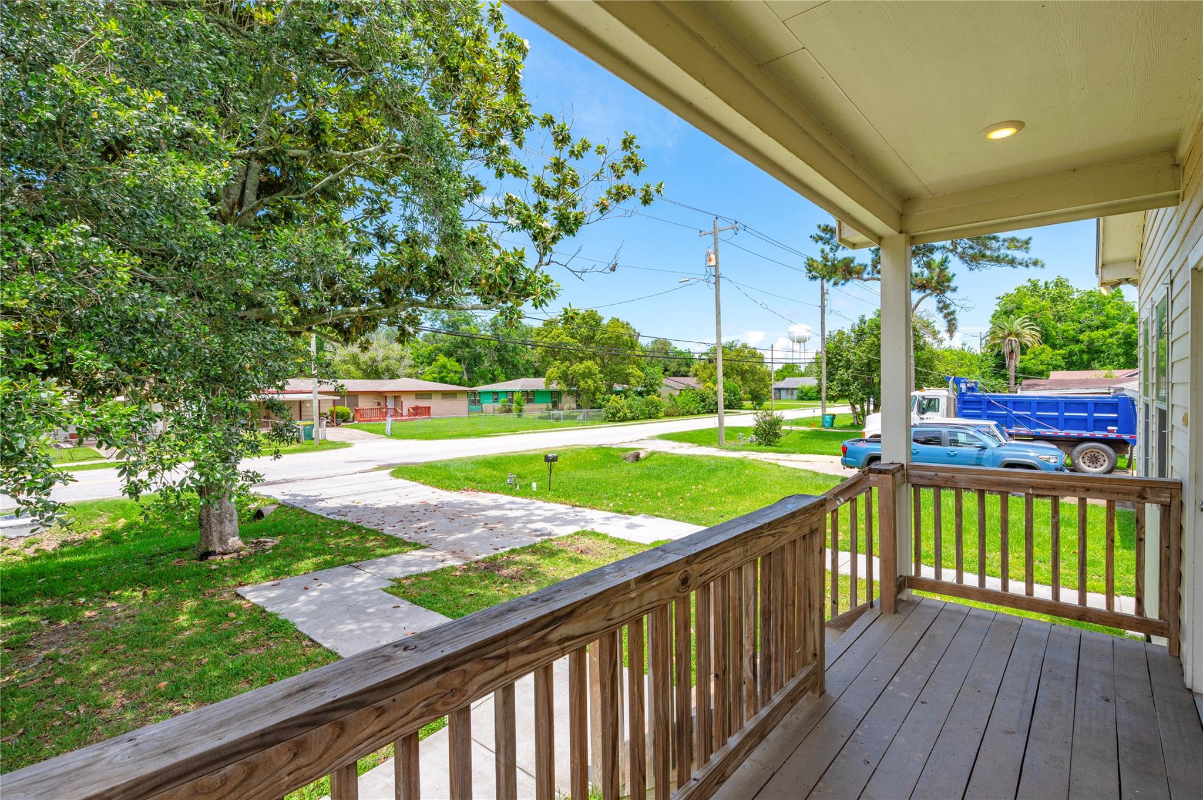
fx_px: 568
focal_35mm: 17
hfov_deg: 93.3
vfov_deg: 70.3
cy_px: 400
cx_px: 602
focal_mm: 17
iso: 125
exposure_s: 1/160
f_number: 10
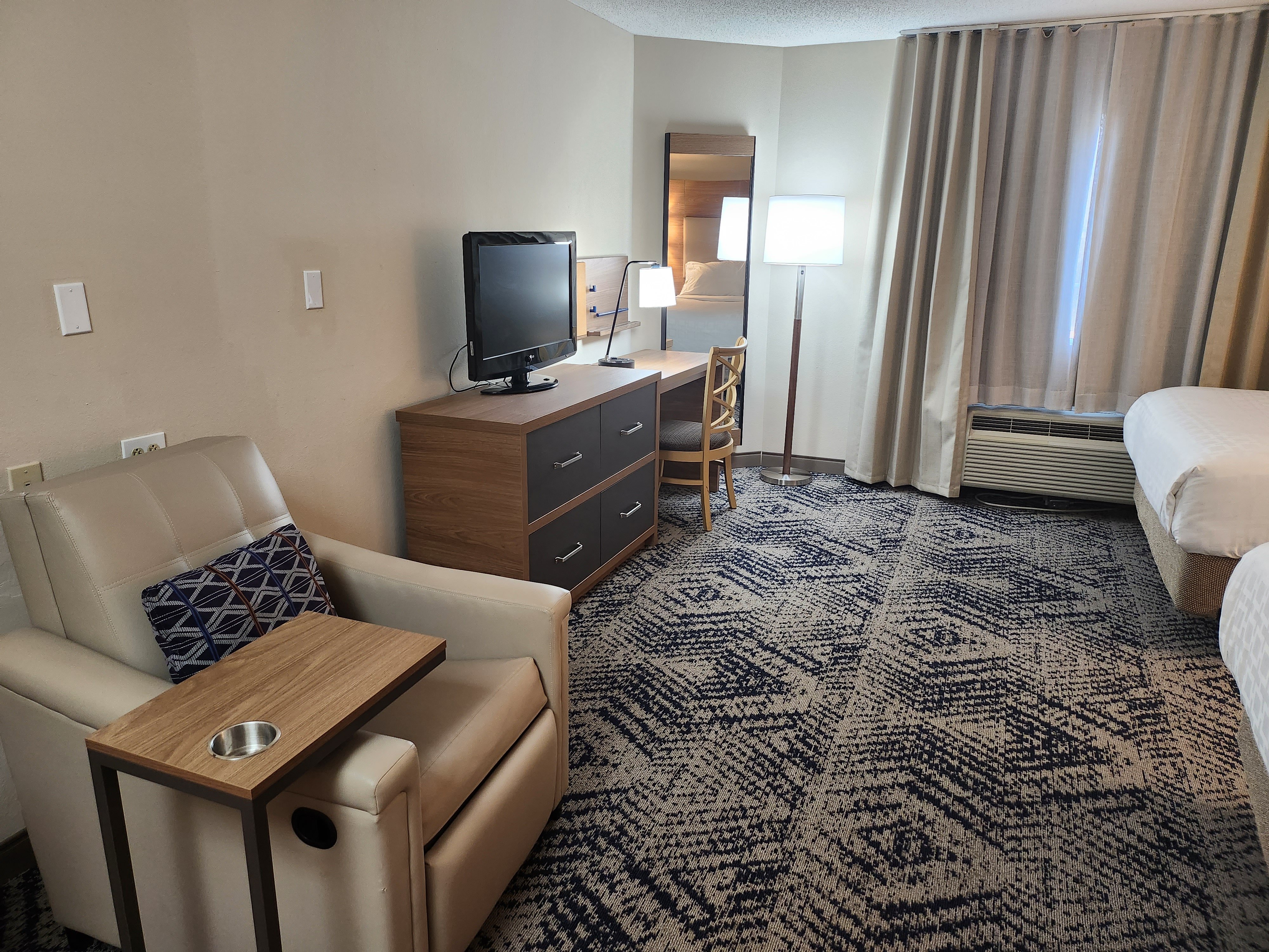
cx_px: 634
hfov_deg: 71.6
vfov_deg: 56.8
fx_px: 880
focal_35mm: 24
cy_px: 476
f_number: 1.8
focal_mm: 5
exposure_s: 1/120
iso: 400
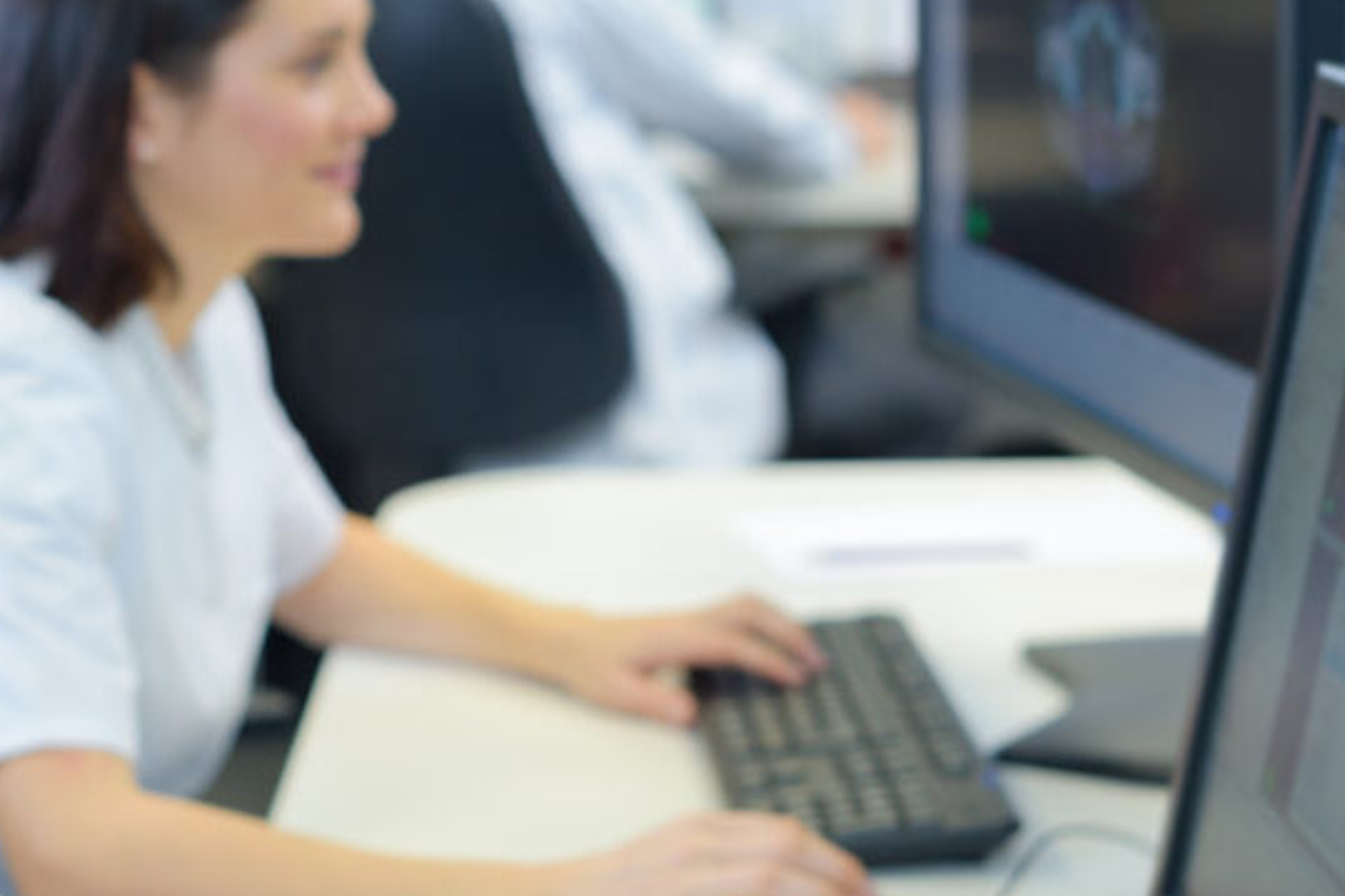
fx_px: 3548
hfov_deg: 21.2
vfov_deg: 14.4
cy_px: 366
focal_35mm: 95
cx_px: 302
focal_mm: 50
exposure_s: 1/60
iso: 400
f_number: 3.5
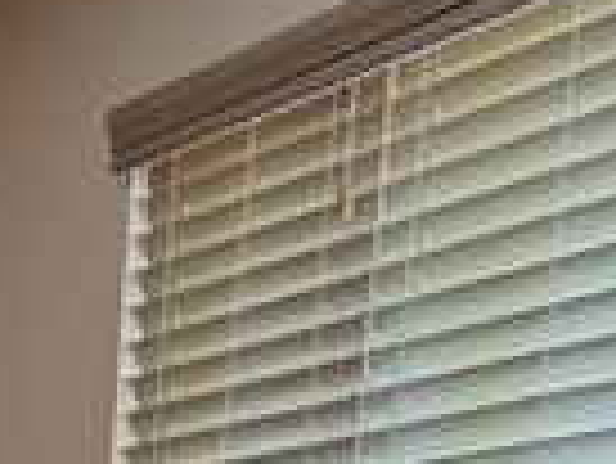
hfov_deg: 9.1
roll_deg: -0.7
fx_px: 3188
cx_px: -1178
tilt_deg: -8.2
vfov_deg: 7.6
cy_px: 1230
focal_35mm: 179
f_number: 1.78
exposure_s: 1/120
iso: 200
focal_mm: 6.76
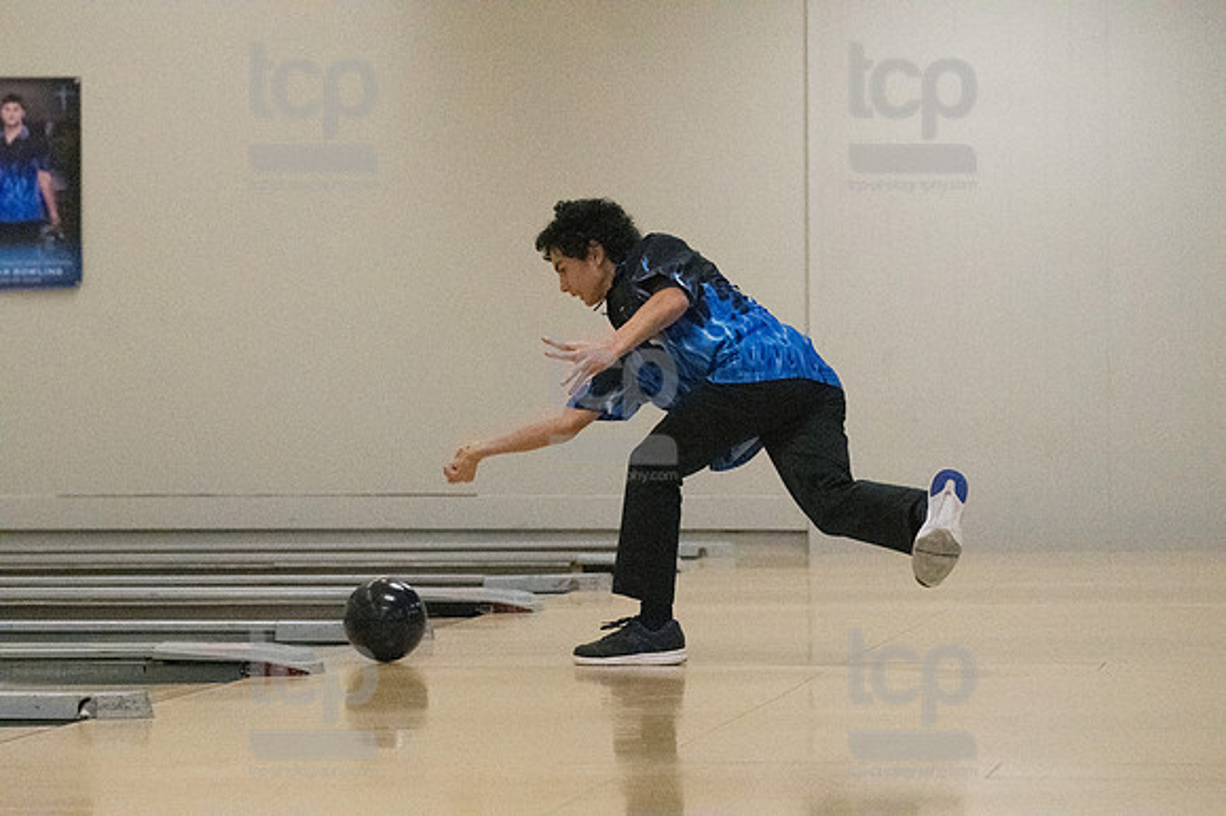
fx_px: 5207
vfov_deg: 9.0
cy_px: 408
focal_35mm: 153
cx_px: 613
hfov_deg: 13.4
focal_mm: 102
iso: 10000
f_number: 4
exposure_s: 1/1250
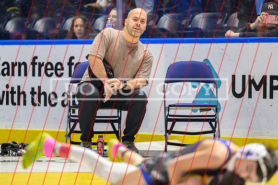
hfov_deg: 8.1
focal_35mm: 255
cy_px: 71
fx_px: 1972
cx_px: 139
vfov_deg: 5.4
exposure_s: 1/800
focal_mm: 200
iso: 5000
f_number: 2.8
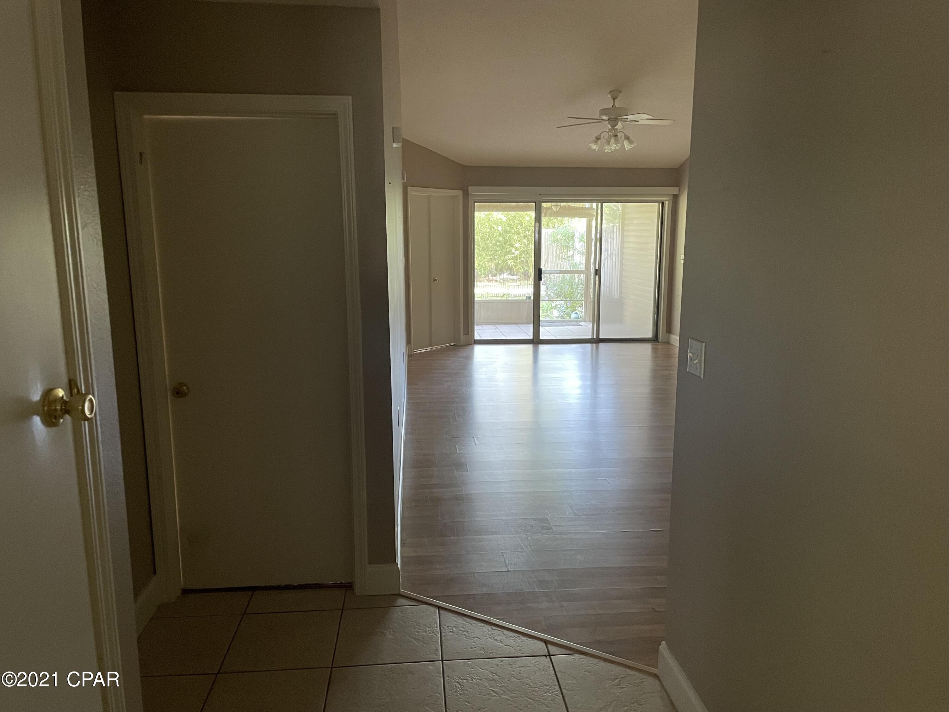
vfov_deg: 53.1
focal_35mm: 26
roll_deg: +0.3
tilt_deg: -9.9
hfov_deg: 67.3
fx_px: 713
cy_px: 356
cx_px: 474
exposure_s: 1/41
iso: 500
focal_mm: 4.2
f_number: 1.6
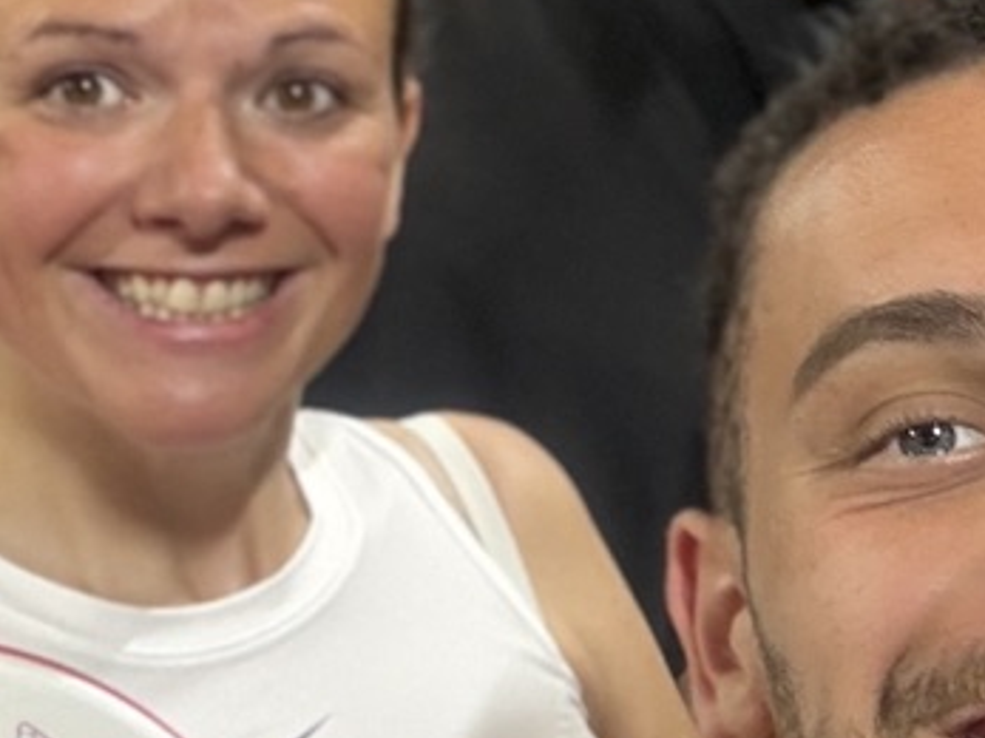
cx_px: 1314
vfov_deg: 13.9
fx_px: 3015
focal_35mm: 106
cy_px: 258
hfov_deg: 17.3
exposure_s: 1/50
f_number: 1.9
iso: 80
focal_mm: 2.69
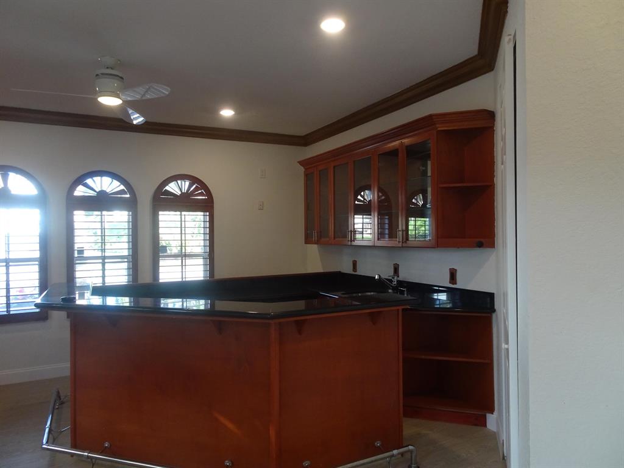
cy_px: 234
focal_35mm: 24
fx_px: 433
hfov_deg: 71.6
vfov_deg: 56.8
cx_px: 312
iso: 160
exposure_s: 1/30
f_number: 3.5
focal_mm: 4.1
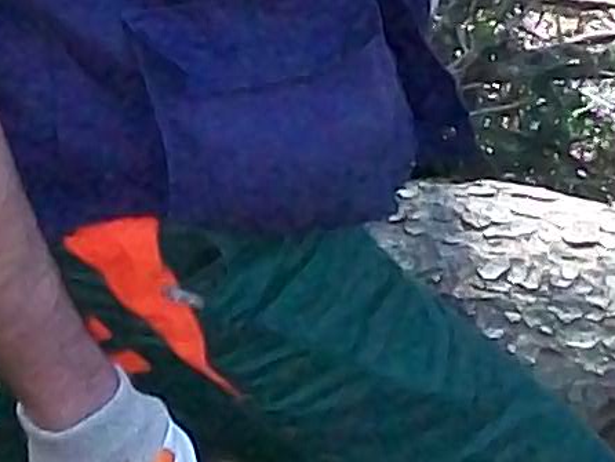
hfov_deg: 7.1
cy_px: -81
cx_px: 200
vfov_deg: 5.3
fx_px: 4977
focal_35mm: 280
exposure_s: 1/80
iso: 160
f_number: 2.7
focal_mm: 6
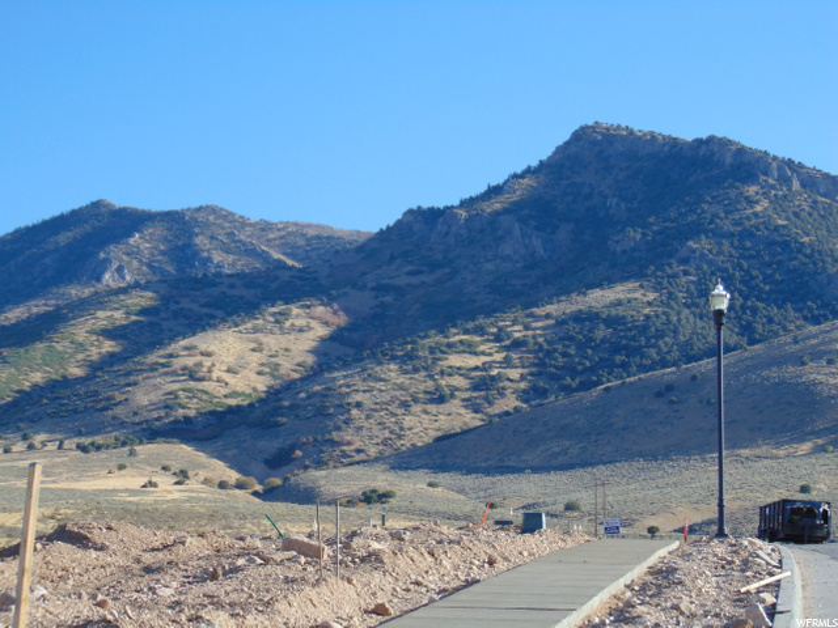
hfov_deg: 18.2
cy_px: 314
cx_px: 419
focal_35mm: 108
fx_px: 2615
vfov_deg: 13.7
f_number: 3.9
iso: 80
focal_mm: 19.4
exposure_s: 1/400
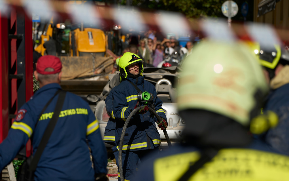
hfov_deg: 5.1
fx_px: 3222
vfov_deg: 3.2
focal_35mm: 409
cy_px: 96
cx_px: 144
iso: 64
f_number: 11
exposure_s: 1/200
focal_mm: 400
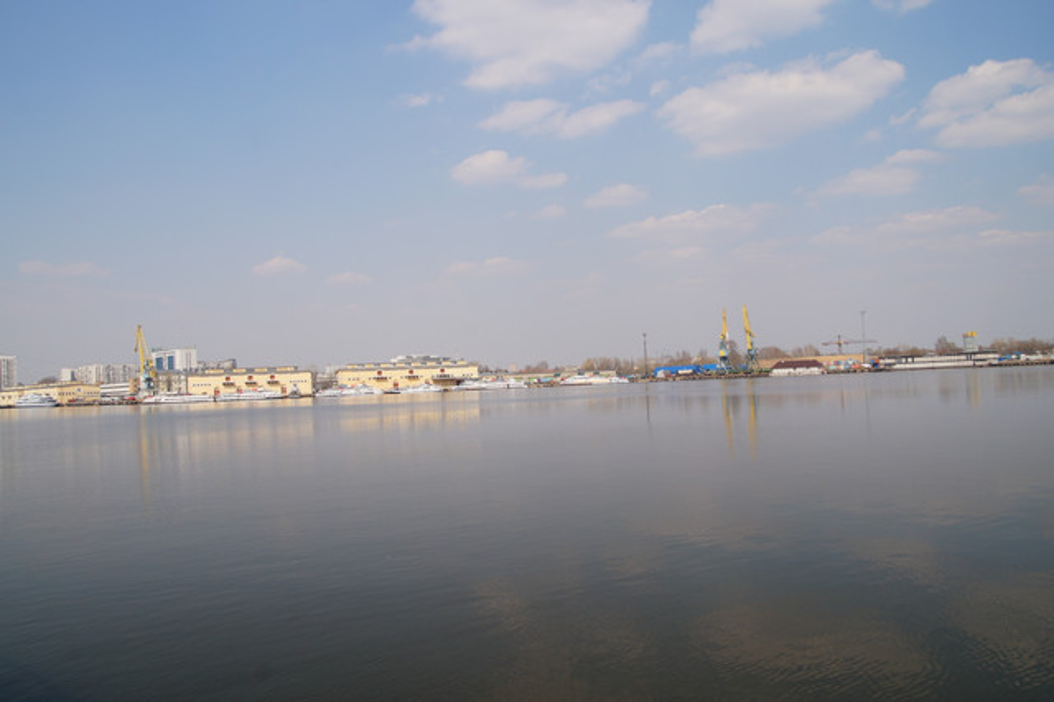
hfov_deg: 67.4
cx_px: 527
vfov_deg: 47.9
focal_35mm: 27
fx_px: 790
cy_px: 351
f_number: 10
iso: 100
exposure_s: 1/200
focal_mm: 18
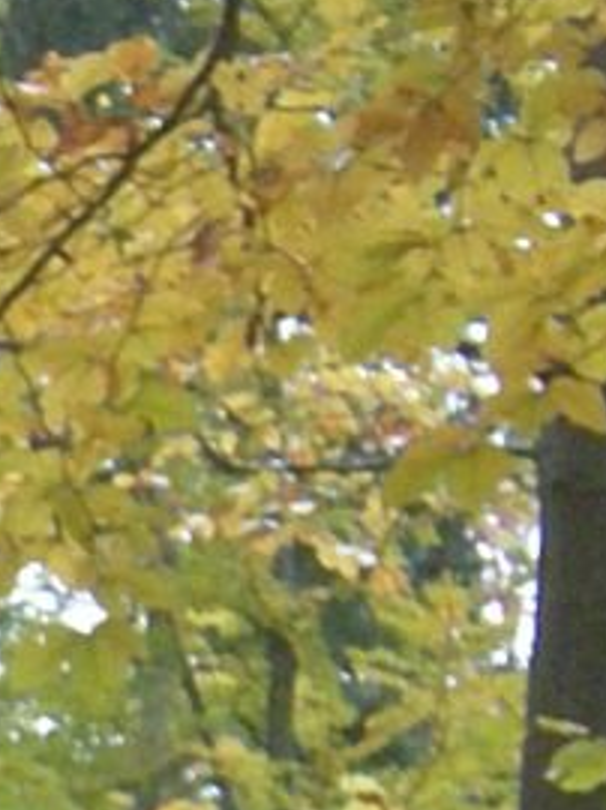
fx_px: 6756
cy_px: 1605
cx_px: -952
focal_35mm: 289
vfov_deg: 6.7
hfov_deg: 5.0
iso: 400
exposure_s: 1/14.3
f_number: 3.8
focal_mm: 8.8
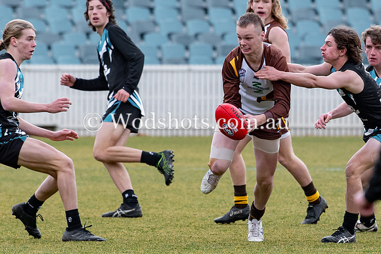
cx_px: 293
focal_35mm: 907
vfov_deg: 1.5
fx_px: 9604
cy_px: 138
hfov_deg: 2.3
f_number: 4
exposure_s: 1/1000
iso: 360
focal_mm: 200
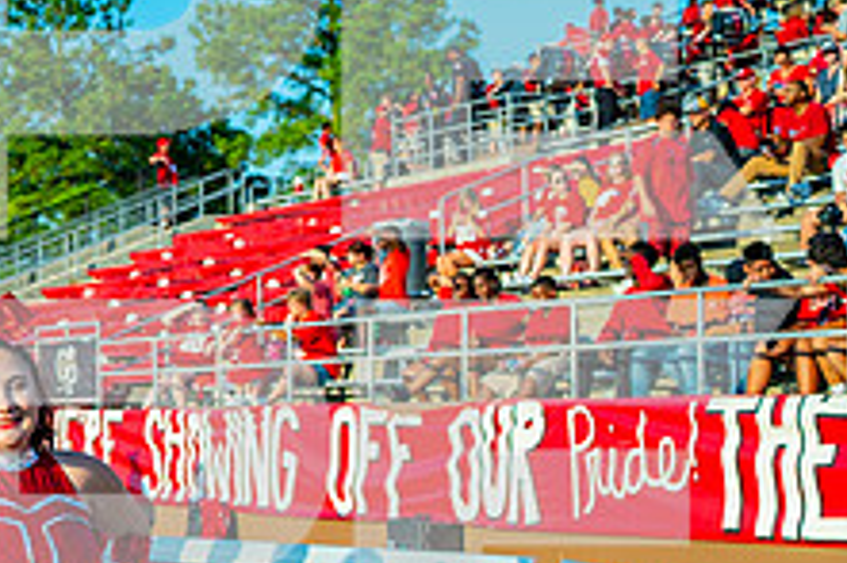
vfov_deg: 14.7
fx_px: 2163
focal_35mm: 92
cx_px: -180
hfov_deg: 20.6
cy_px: 504
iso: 400
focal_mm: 35
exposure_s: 1/3200
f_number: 2.8
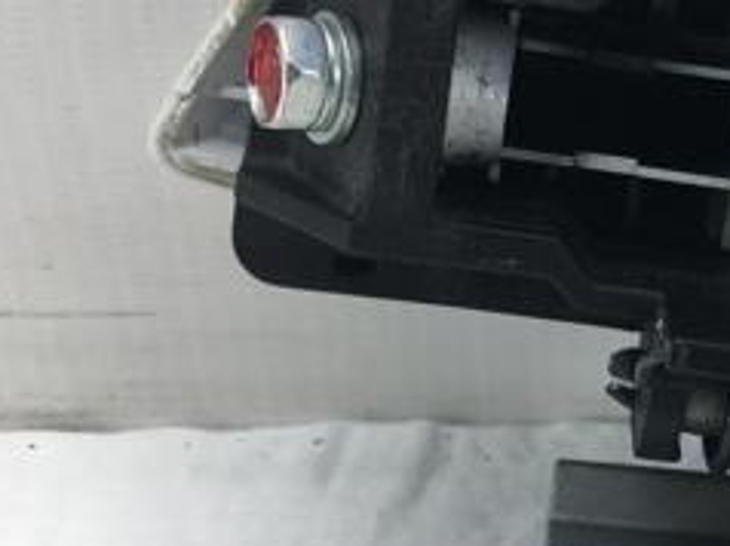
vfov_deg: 18.9
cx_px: 770
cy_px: 245
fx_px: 1643
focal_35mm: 78
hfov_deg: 23.7
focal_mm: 4.15
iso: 25
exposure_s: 1/126
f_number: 2.2
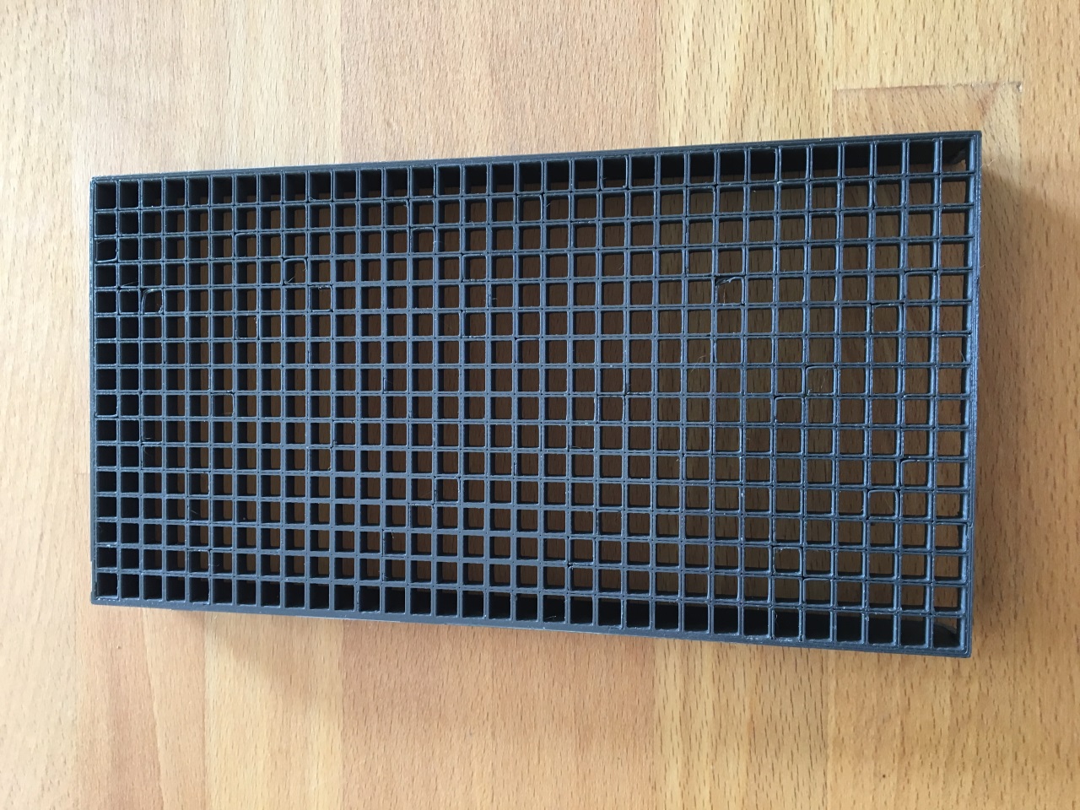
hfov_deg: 61.7
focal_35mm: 29
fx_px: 905
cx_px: 540
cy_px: 405
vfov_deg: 48.2
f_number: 2.2
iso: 100
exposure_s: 1/33
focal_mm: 4.15
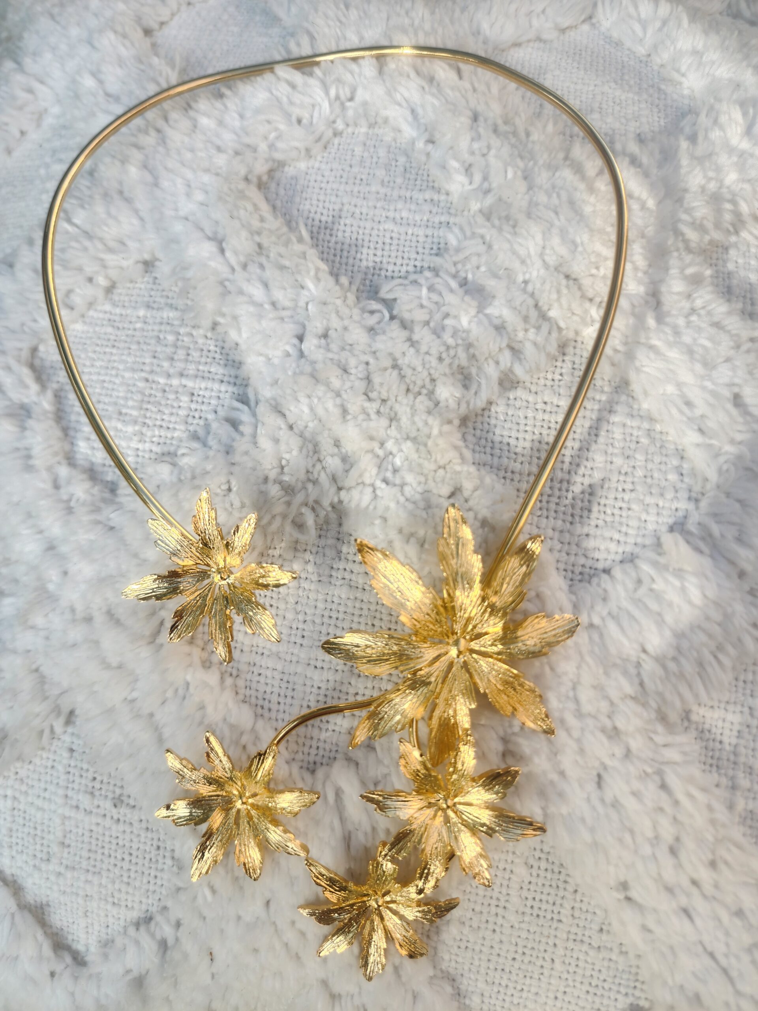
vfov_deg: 73.9
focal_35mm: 23
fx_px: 672
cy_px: 506
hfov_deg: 58.9
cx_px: 379
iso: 20
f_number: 1.8
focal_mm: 6.4
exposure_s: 1/180
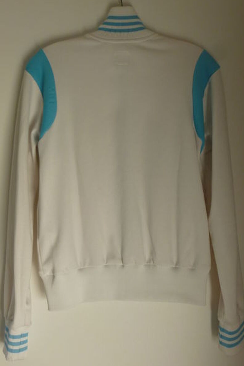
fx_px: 386
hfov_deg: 35.1
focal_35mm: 38
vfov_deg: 50.7
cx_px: 124
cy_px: 183
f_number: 3.6
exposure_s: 1/60
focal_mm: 6.5
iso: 200
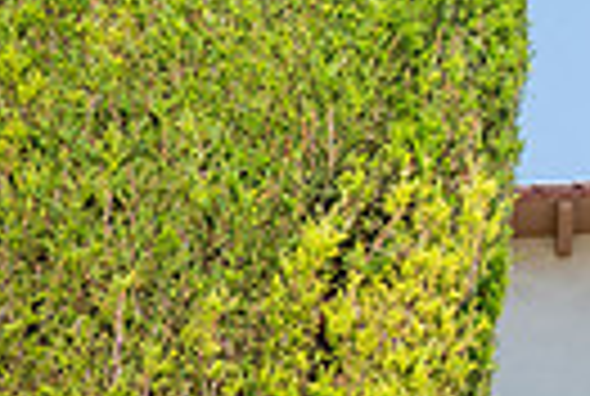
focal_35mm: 106
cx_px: 1085
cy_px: 493
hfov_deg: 16.1
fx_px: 1741
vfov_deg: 12.6
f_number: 11
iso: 200
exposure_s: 1/160
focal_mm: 24
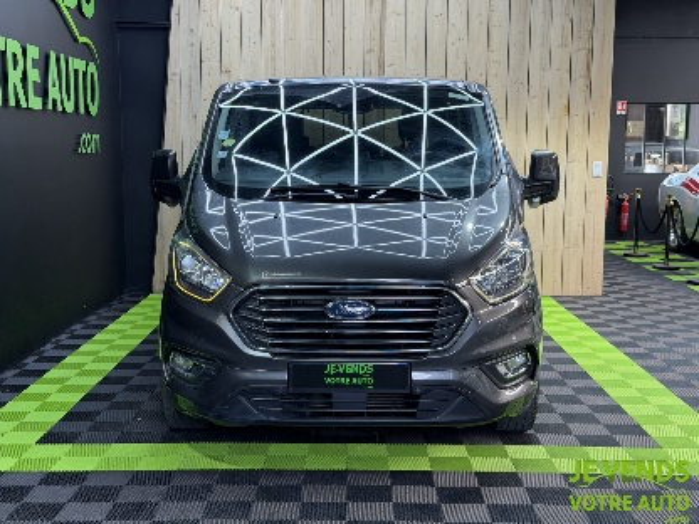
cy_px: 262
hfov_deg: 39.7
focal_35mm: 48
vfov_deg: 30.3
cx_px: 350
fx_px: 969
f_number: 1.78
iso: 64
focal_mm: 6.76
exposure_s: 1/100
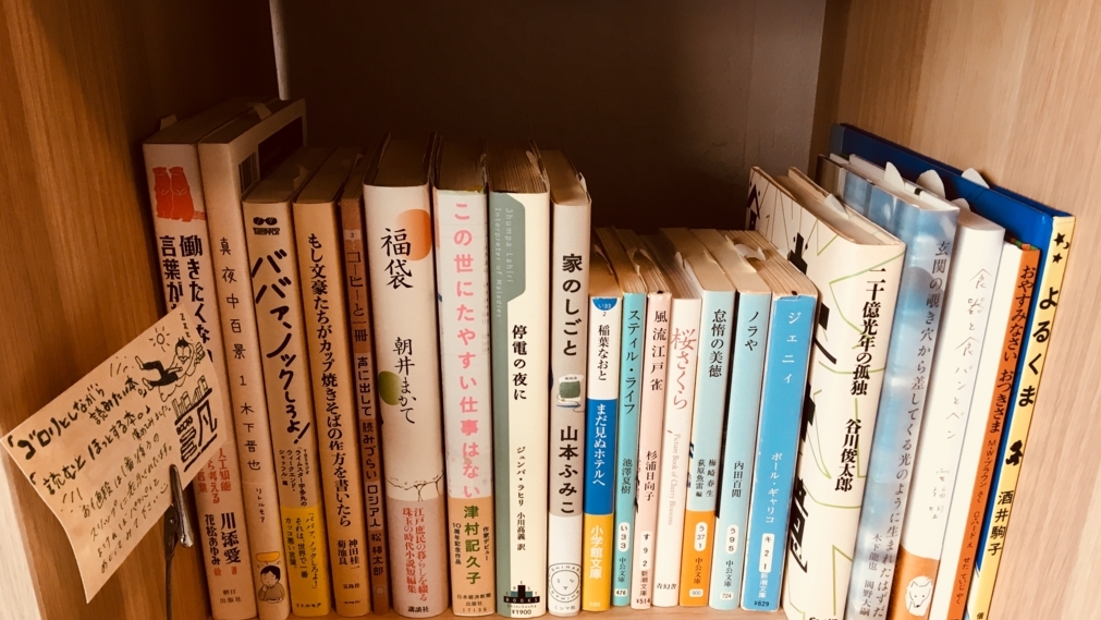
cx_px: 550
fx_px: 934
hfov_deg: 61.0
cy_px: 387
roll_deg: +0.0
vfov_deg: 36.5
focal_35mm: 32
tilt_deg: -22.8
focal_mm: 4.15
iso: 64
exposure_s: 1/30
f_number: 2.2
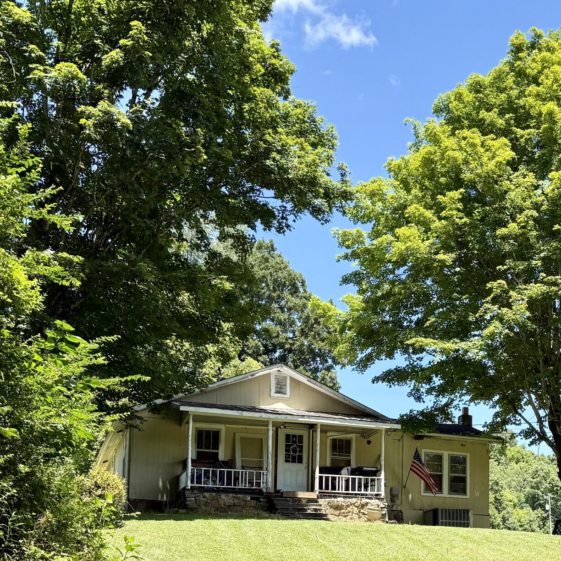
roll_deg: +0.9
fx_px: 953
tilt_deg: +8.5
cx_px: 522
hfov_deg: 31.0
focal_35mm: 52
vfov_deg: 31.4
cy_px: 493
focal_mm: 6.76
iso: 80
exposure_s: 1/1292
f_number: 1.78
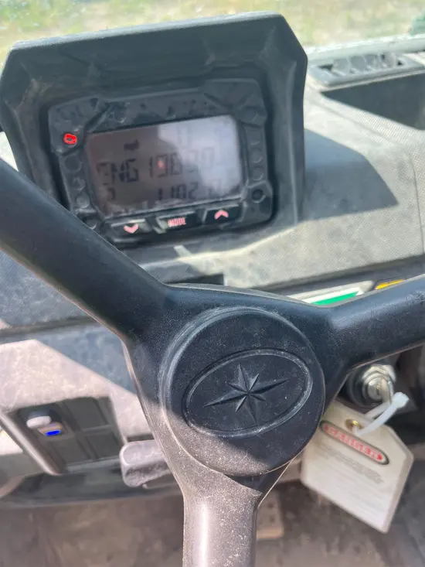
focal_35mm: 26
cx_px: 212
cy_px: 284
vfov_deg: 67.3
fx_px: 425
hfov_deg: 53.1
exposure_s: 1/440
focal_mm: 5.1
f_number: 1.6
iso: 50
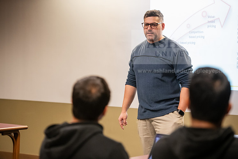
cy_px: 80
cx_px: 119
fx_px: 741
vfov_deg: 12.2
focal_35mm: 112
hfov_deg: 18.3
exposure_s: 1/200
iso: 2500
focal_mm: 112
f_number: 2.8
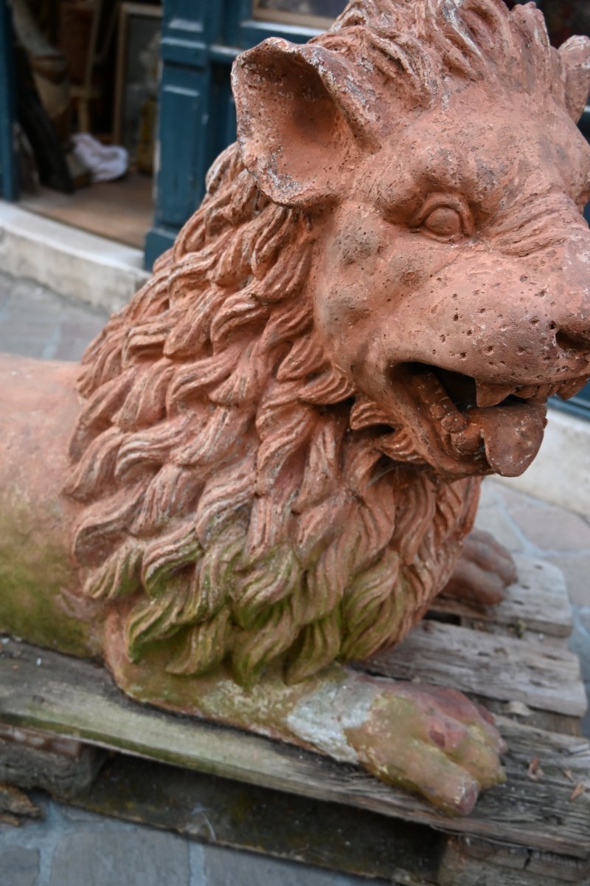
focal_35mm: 32
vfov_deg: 59.5
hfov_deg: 41.7
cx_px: 295
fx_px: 774
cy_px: 443
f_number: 3.5
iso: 640
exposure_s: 1/125
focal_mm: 21
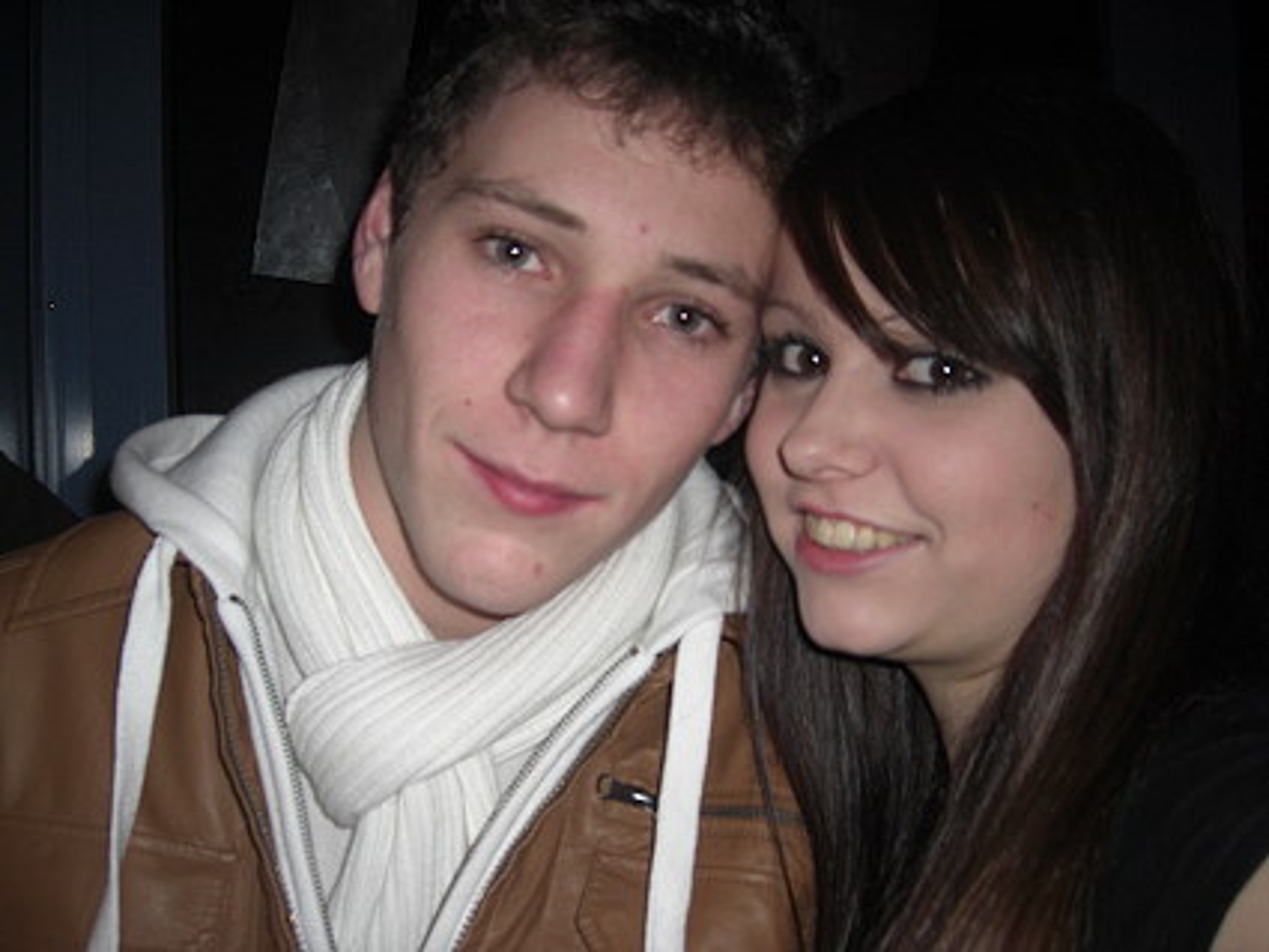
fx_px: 1393
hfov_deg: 49.0
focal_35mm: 38
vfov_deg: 37.7
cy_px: 476
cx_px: 634
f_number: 2.8
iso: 200
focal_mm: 7.9
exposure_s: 1/60
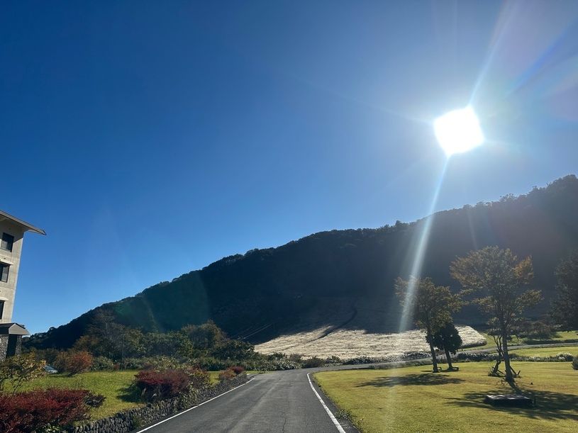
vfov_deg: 56.8
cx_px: 289
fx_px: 401
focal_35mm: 24
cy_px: 216
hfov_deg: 71.6
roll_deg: +4.3
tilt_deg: +18.3
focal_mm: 6.86
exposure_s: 1/10753
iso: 80
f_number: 1.78
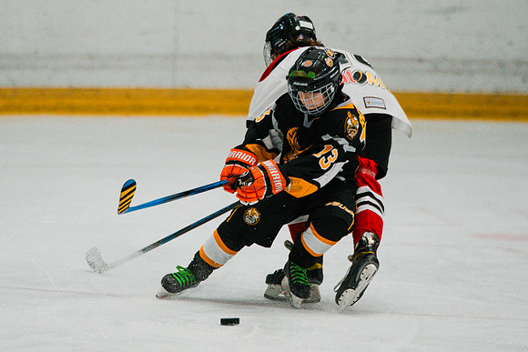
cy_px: 101
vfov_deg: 3.0
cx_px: 188
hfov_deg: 4.5
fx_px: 6725
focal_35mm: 458
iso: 3200
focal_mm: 274
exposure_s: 1/2000
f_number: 3.2
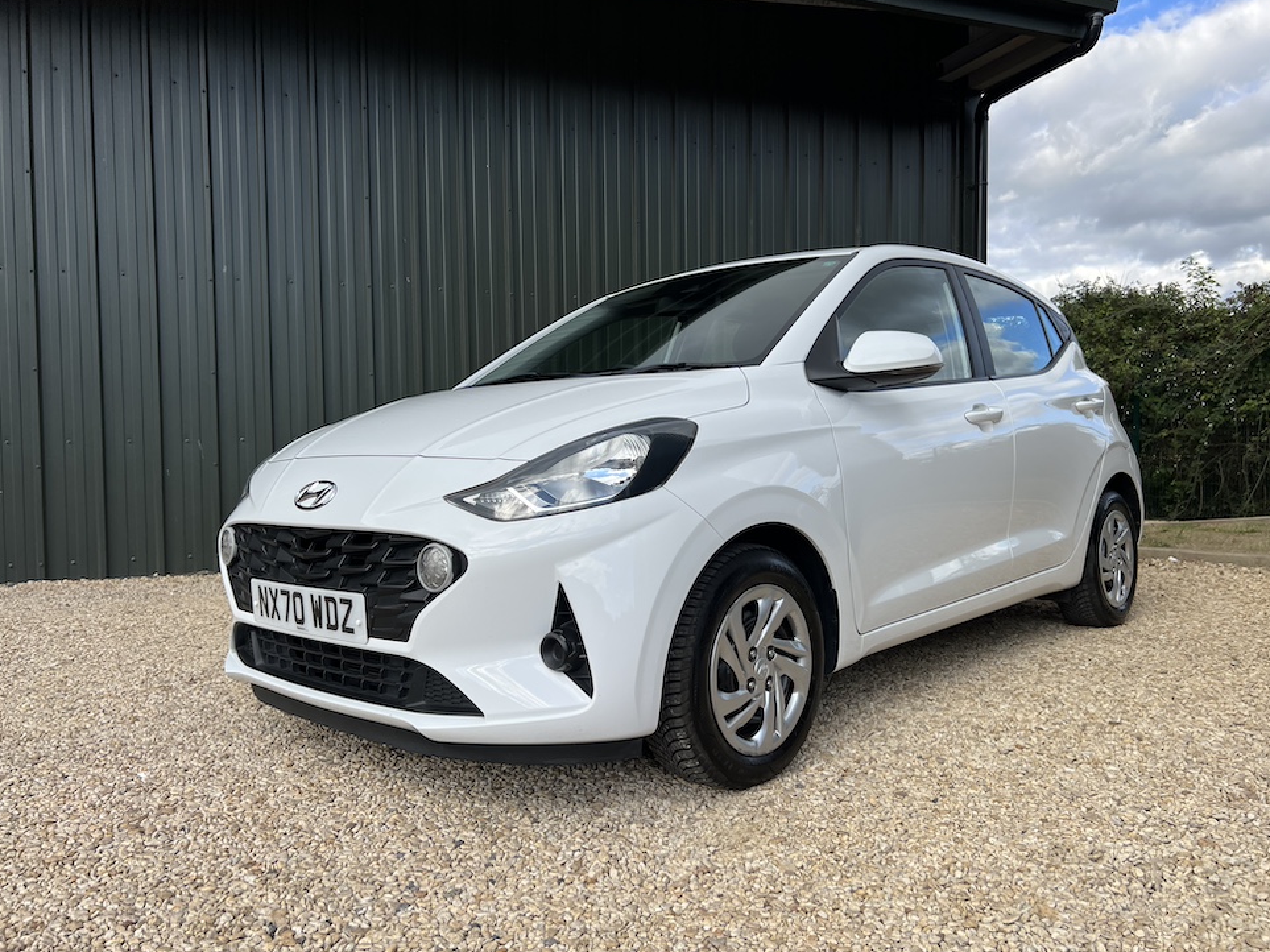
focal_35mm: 27
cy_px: 480
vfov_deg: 51.3
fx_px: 990
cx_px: 638
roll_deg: +2.8
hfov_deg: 65.3
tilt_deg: -0.2
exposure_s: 1/1779
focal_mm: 5.7
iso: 50
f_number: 1.5
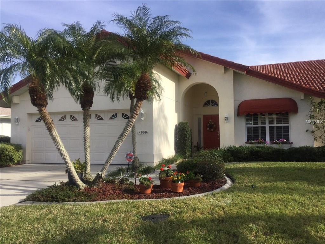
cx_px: 162
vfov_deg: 45.4
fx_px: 291
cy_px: 122
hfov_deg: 58.4
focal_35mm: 31
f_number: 2.4
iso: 25
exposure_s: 1/1087
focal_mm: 3.3
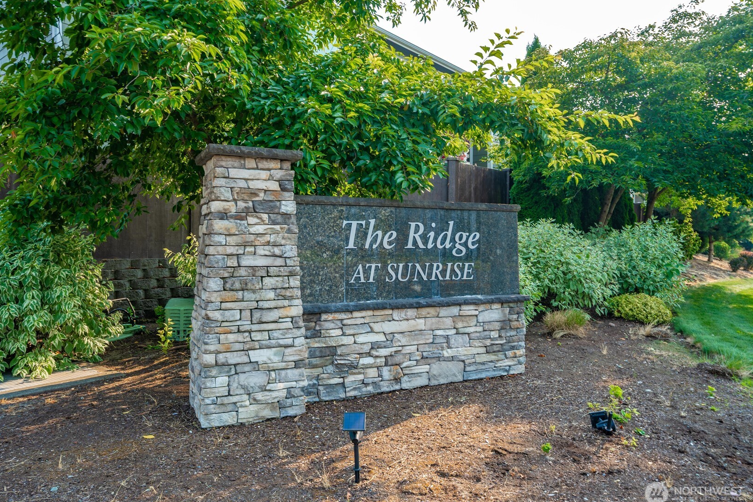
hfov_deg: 71.5
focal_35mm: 25
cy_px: 250
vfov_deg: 51.3
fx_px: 523
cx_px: 365
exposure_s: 1/50
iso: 100
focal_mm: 24
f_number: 7.1
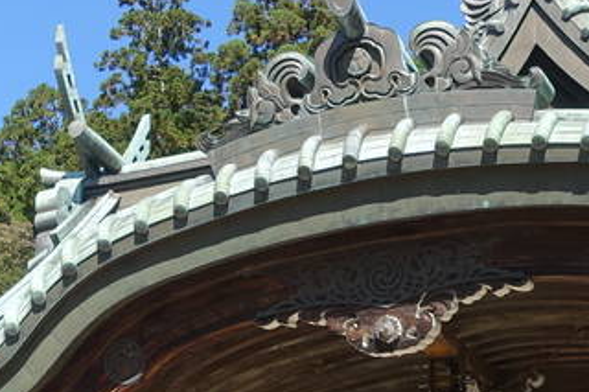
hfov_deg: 22.6
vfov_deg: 14.2
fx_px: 1472
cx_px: 342
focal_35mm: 90
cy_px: 580
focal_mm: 8.8
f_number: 4
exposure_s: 1/500
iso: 125
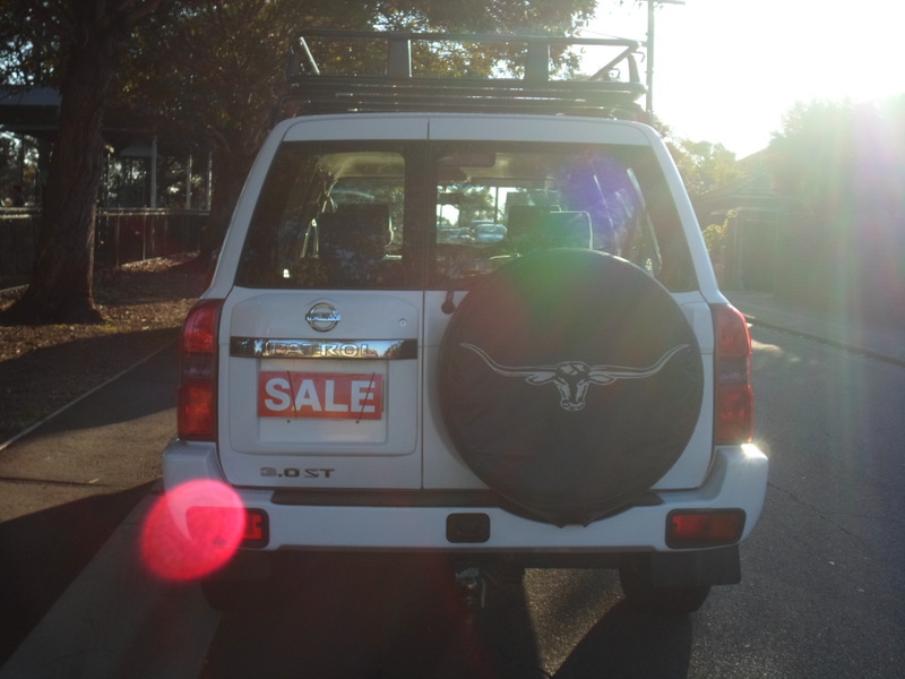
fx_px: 1124
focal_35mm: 43
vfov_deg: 33.6
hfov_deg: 43.9
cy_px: 340
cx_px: 452
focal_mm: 7.8
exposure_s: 1/350
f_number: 3.2
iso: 80
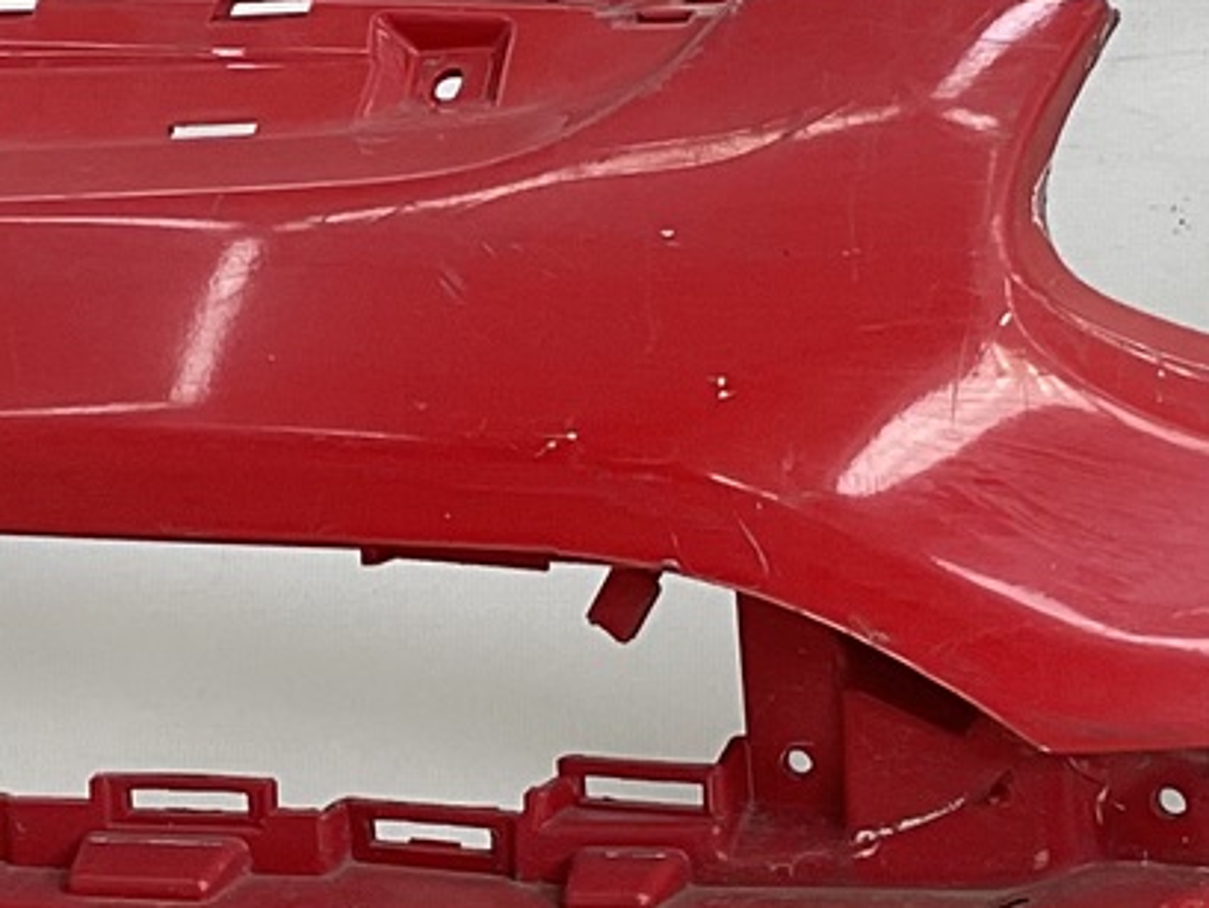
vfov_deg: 10.4
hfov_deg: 13.8
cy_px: 402
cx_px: 443
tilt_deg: -5.8
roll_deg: +0.3
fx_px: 4996
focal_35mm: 143
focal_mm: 3
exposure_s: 1/156
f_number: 1.8
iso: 16
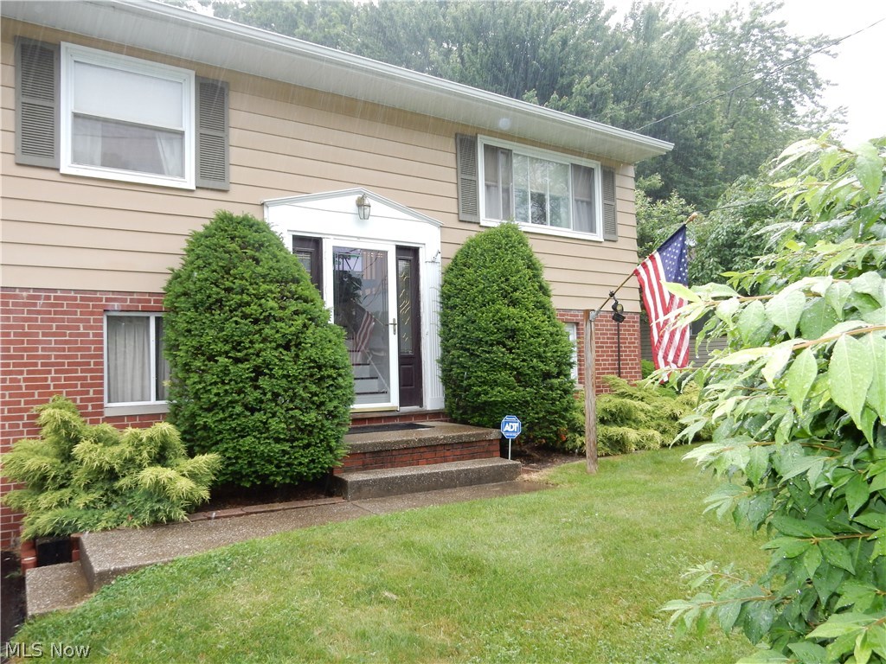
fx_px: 640
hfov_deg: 69.4
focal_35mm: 25
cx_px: 443
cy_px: 332
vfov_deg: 54.9
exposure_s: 1/50
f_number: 3.7
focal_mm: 4.5
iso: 180
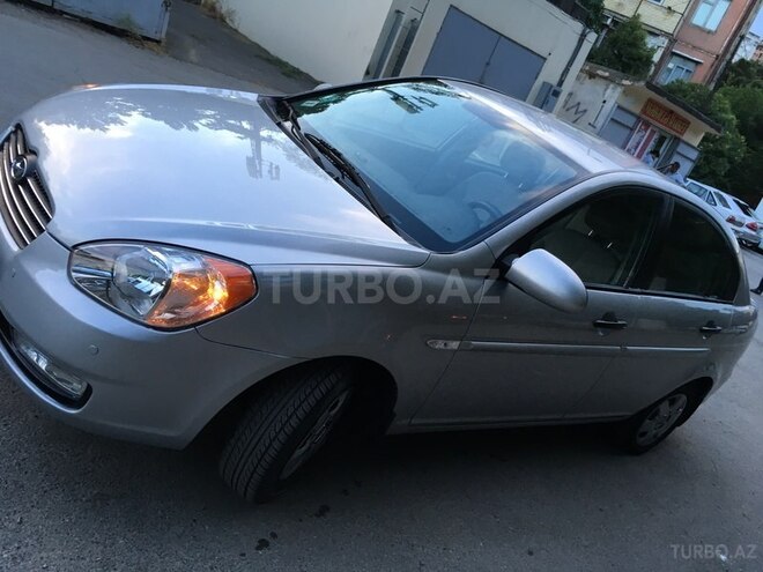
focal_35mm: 29
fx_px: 639
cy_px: 286
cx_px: 382
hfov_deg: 61.7
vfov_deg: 48.2
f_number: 2.2
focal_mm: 4.15
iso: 40
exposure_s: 1/33
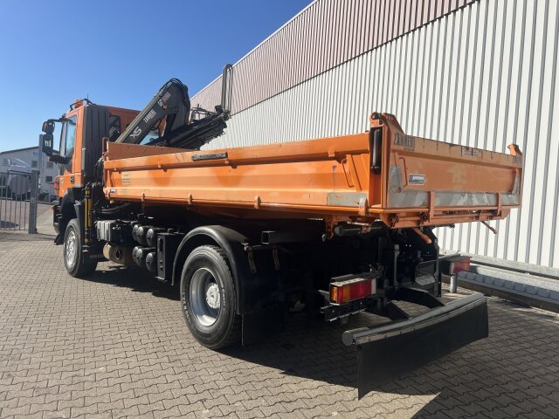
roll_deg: -2.7
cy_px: 210
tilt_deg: +1.9
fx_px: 420
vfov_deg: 53.1
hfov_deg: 67.3
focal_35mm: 26
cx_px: 280
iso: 50
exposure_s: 1/4831
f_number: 1.5
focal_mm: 5.7
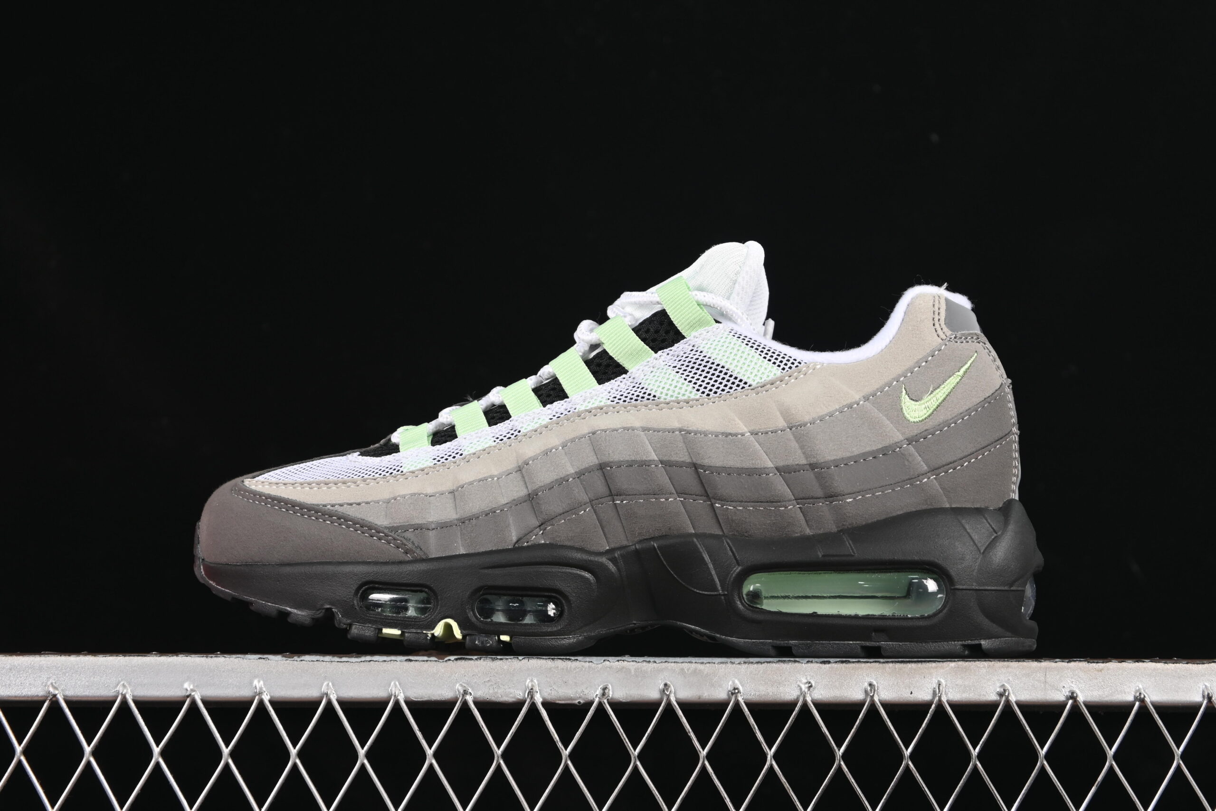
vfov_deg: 18.2
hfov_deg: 27.0
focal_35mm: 75
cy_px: 406
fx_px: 2533
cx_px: 608
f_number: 7.1
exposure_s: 1/80
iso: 160
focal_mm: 50
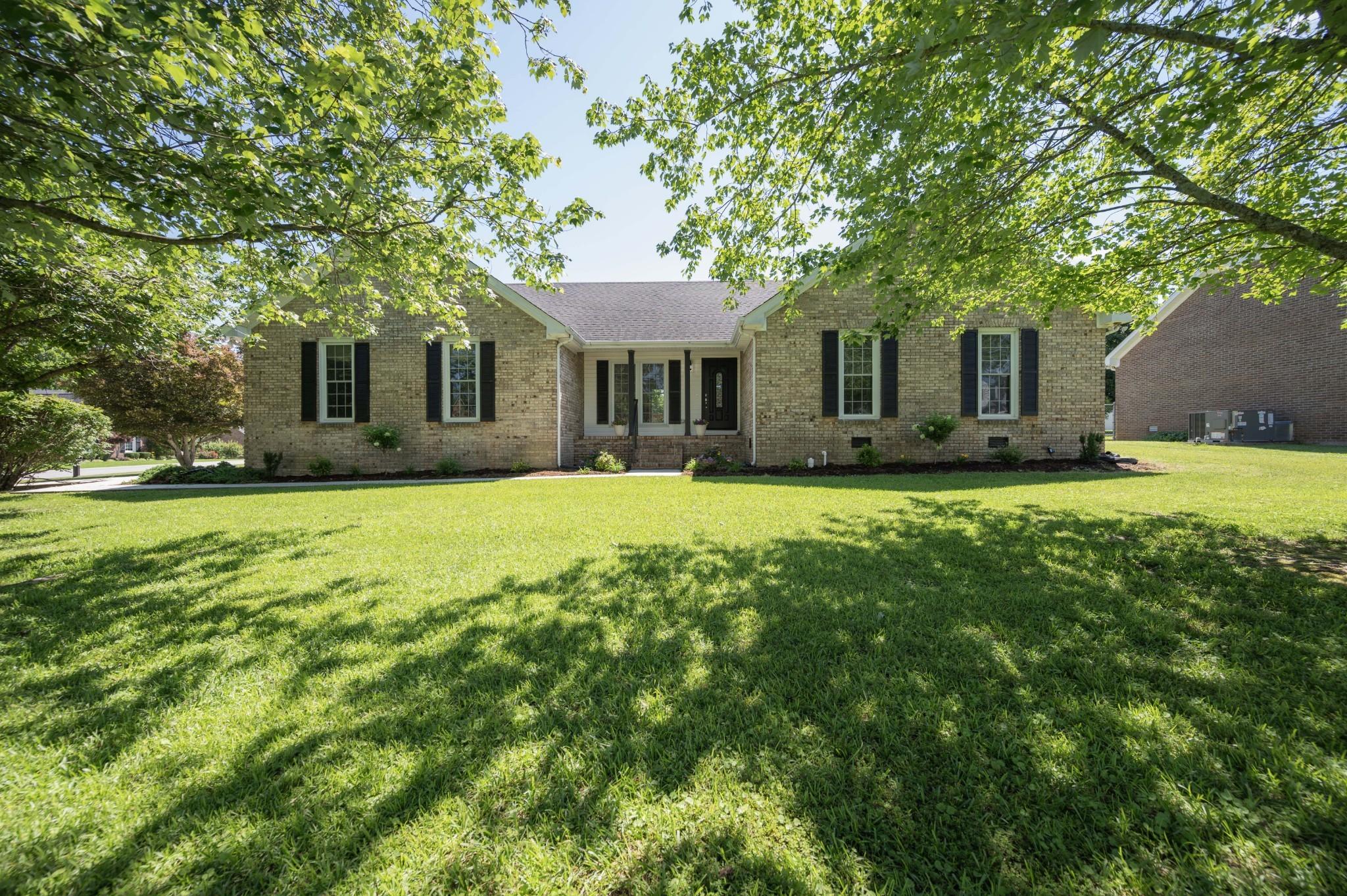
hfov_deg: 104.3
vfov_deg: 81.1
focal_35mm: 14
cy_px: 448
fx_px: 524
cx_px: 674
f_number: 5.6
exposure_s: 1/125
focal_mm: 14
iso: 100
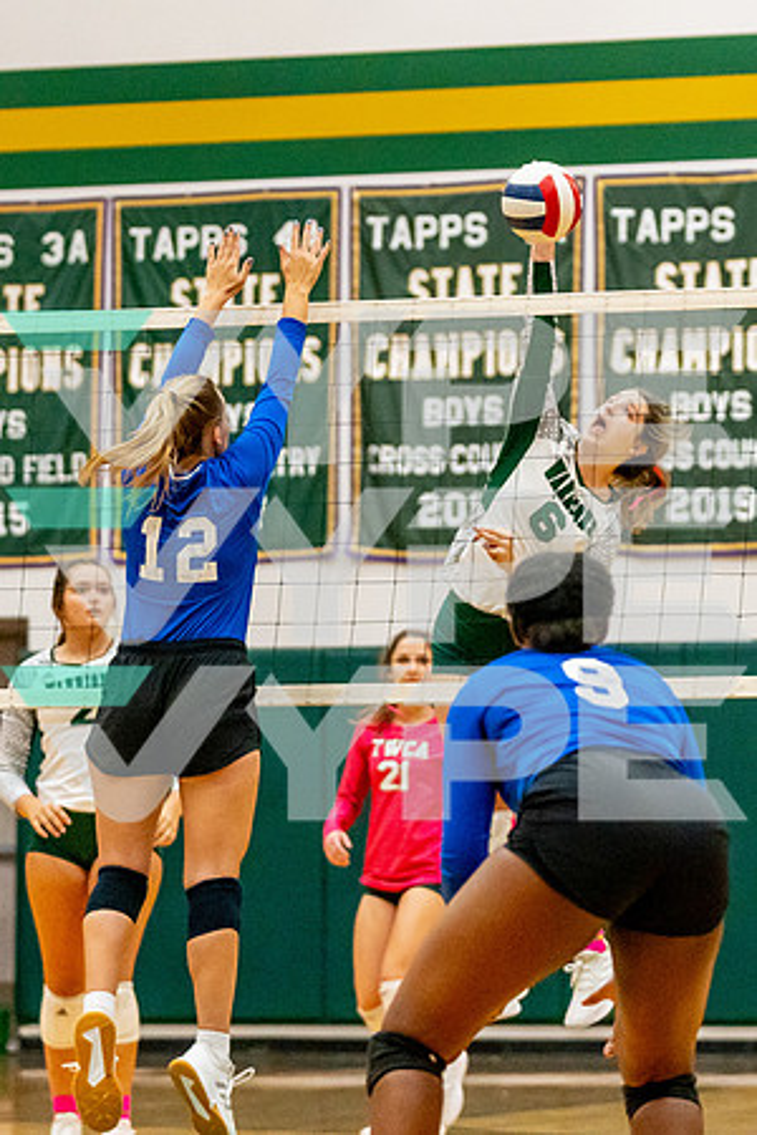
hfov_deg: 7.2
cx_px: 422
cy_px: 414
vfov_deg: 10.8
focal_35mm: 191
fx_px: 6009
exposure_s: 1/2500
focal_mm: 100
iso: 2500
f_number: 2.8
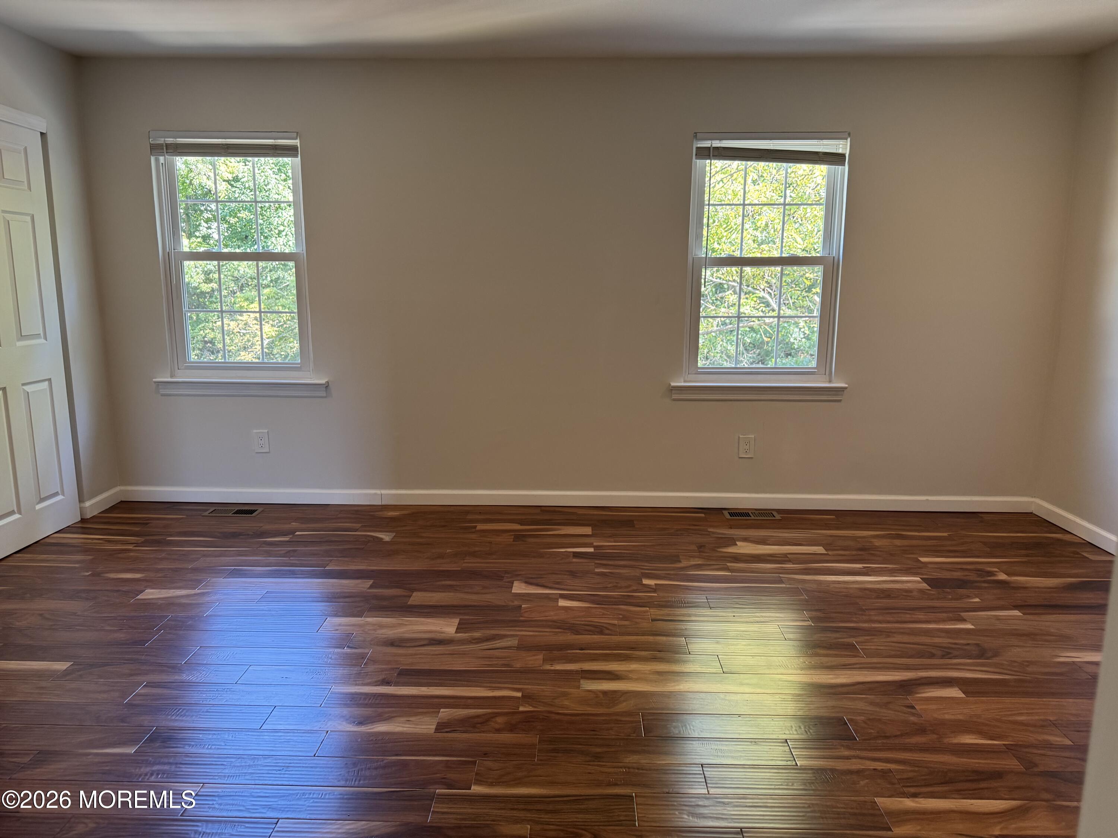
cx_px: 559
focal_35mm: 24
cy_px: 419
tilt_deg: -11.6
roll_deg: +0.0
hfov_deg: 71.6
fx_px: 775
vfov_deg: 56.8
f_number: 1.78
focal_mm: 6.76
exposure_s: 1/60
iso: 200
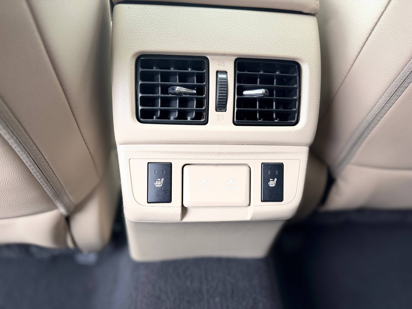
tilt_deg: -34.5
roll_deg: -5.8
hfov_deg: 71.6
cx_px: 206
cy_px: 154
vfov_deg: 56.8
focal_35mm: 24
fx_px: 286
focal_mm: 6.76
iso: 200
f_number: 1.78
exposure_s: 1/121
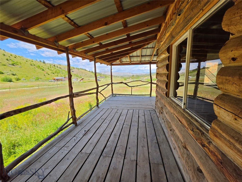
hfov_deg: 106.2
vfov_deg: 89.9
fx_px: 91
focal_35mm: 13
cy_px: 91
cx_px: 121
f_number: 1.9
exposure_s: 1/1087
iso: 32
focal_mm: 2.2
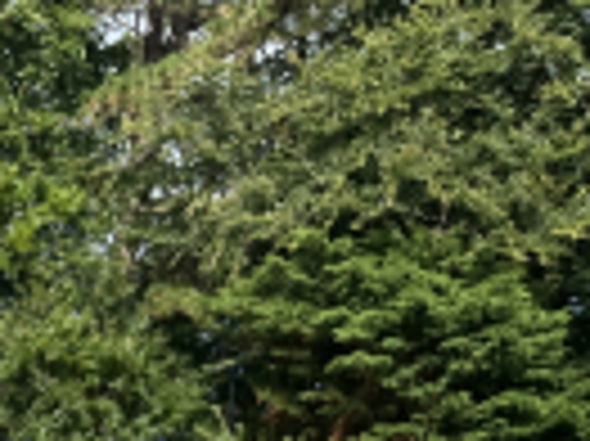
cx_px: -565
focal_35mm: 106
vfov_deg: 12.3
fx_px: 1805
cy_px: 896
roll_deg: +0.2
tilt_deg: -8.1
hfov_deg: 15.2
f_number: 1.6
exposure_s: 1/2062
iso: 50
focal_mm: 5.1
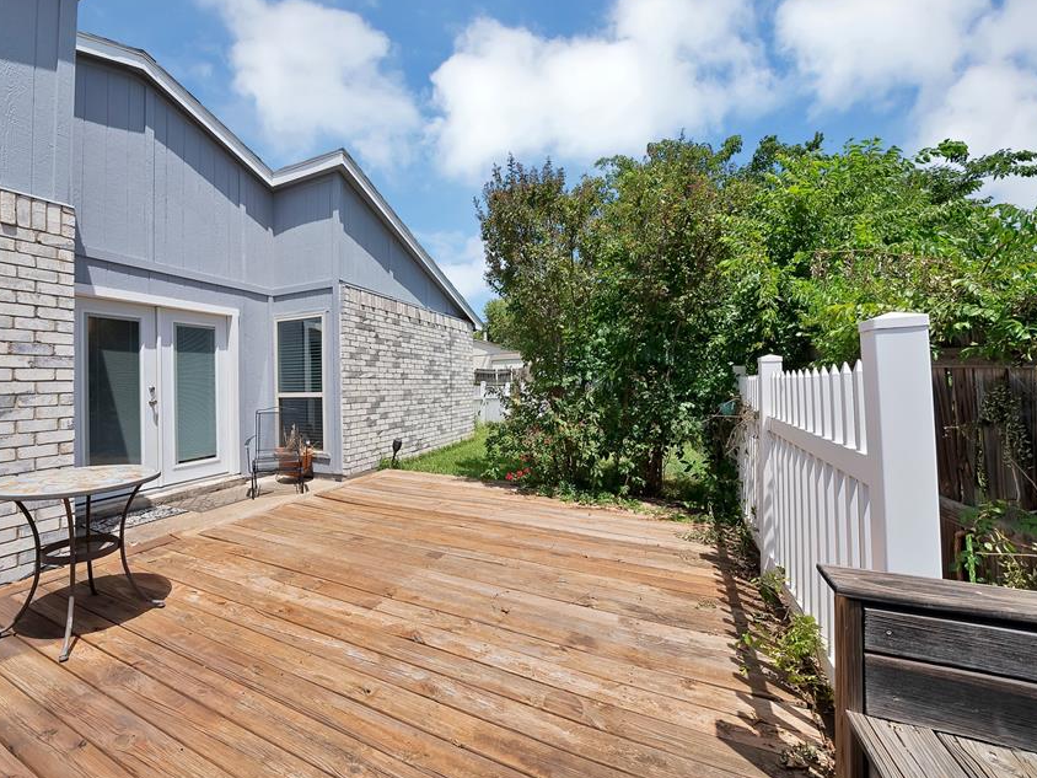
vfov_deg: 85.6
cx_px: 421
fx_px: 419
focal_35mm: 14
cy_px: 369
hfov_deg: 100.9
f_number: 9
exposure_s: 1/800
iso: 640
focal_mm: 12
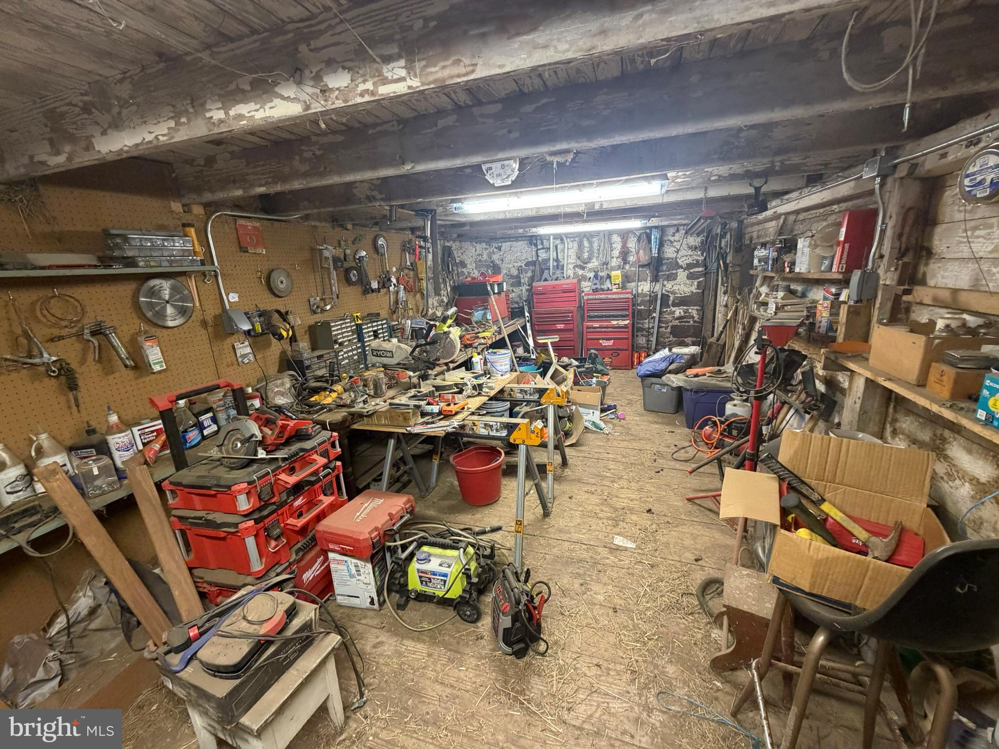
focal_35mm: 14
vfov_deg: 85.7
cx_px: 500
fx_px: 404
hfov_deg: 102.1
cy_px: 374
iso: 250
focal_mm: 2.22
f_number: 2.2
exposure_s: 1/60
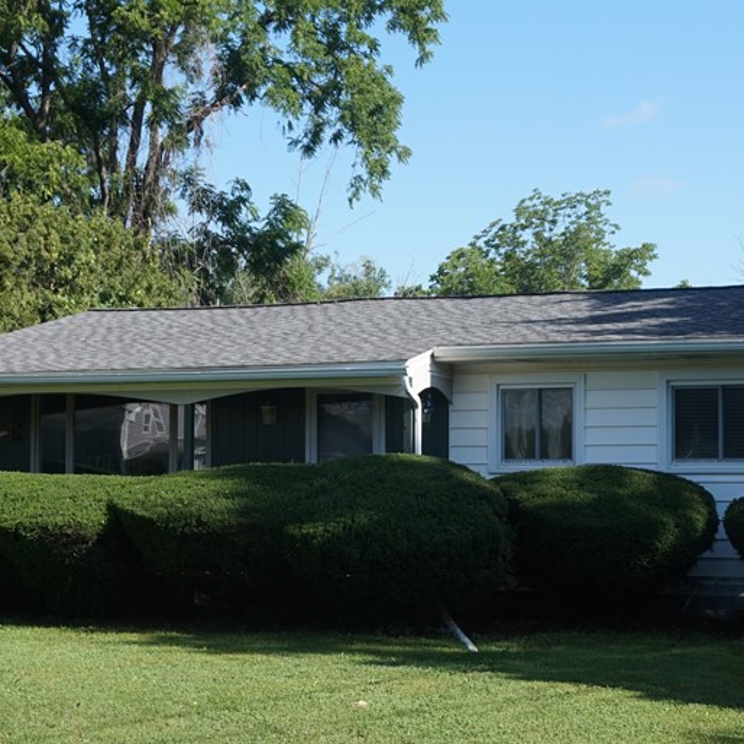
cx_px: 389
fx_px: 1702
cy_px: 414
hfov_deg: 24.7
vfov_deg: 24.6
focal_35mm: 70
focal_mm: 26
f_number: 6.3
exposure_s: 1/250
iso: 100
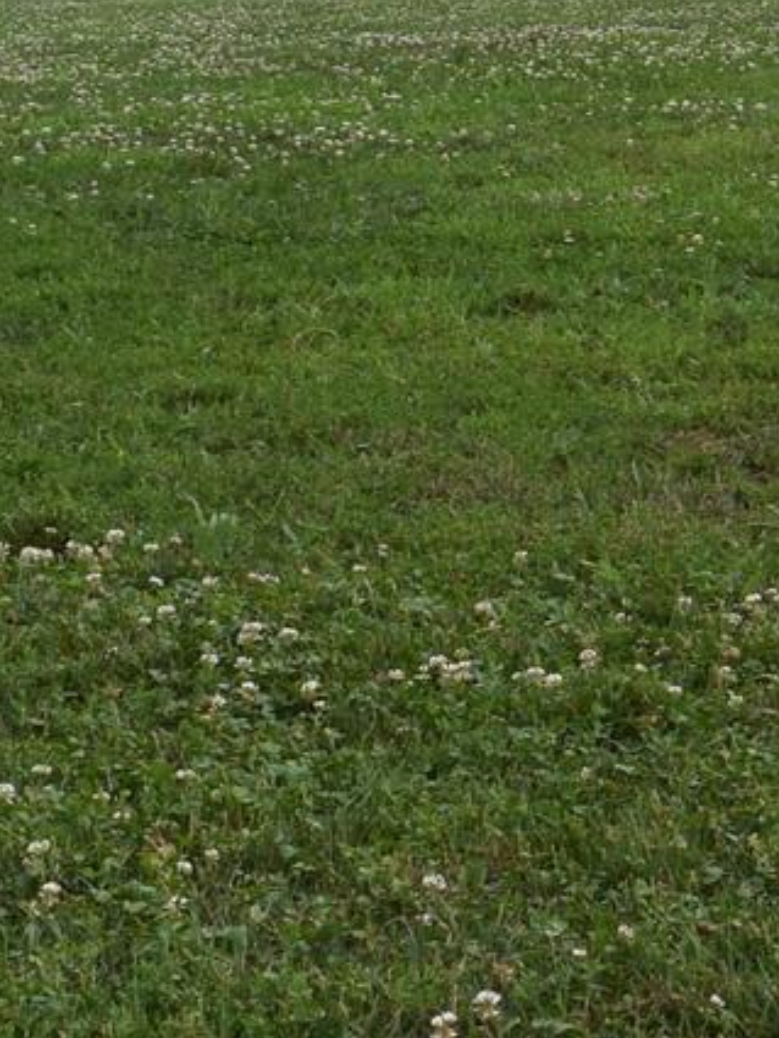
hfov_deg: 10.0
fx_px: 3749
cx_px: 2012
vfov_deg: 15.5
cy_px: 11
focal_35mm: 125
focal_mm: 18
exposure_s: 1/200
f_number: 8
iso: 100
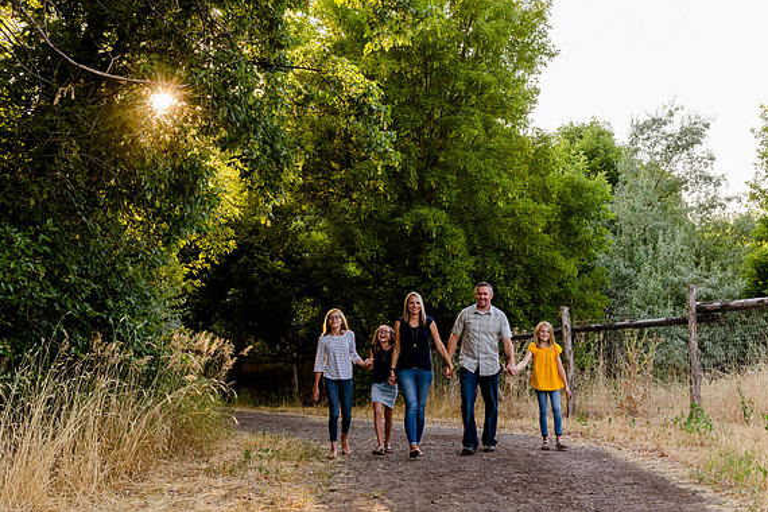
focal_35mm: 43
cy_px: 258
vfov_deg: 31.2
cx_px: 380
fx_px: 917
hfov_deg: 45.4
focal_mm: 40
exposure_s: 1/125
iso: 1000
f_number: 10
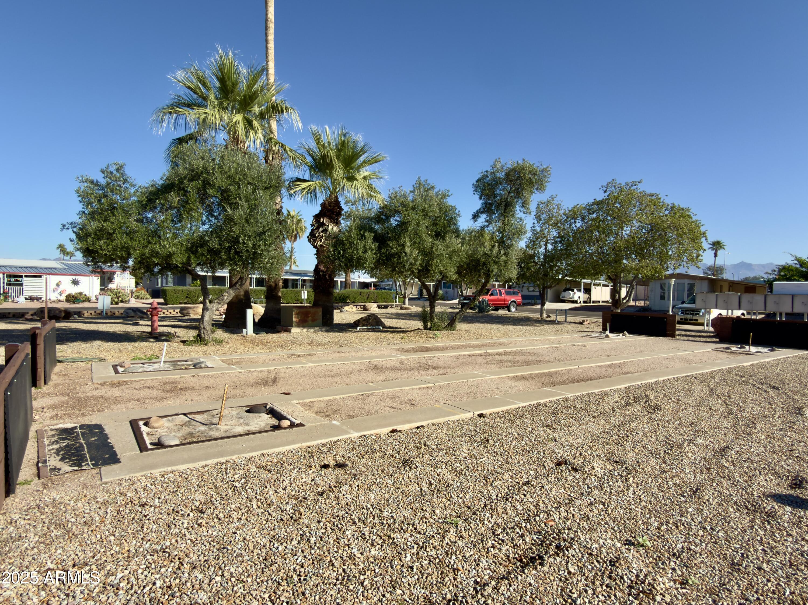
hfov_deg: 81.8
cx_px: 404
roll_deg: -0.9
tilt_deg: -1.2
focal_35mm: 20
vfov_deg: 66.0
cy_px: 302
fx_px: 467
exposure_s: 1/720
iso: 16
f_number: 2.2
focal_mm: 2.22
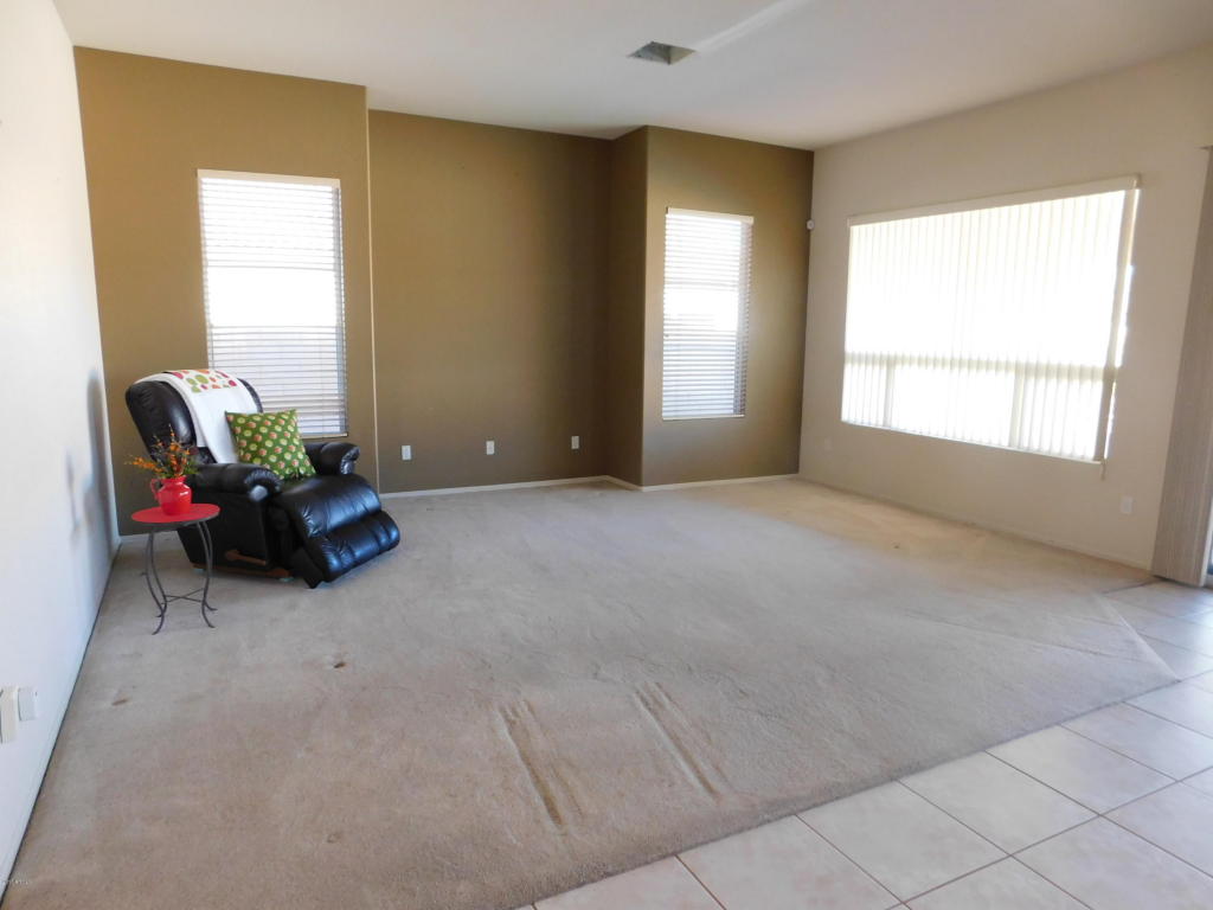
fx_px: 806
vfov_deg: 58.9
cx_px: 606
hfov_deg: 73.9
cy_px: 455
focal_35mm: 23
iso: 280
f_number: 3
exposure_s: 1/30
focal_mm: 4
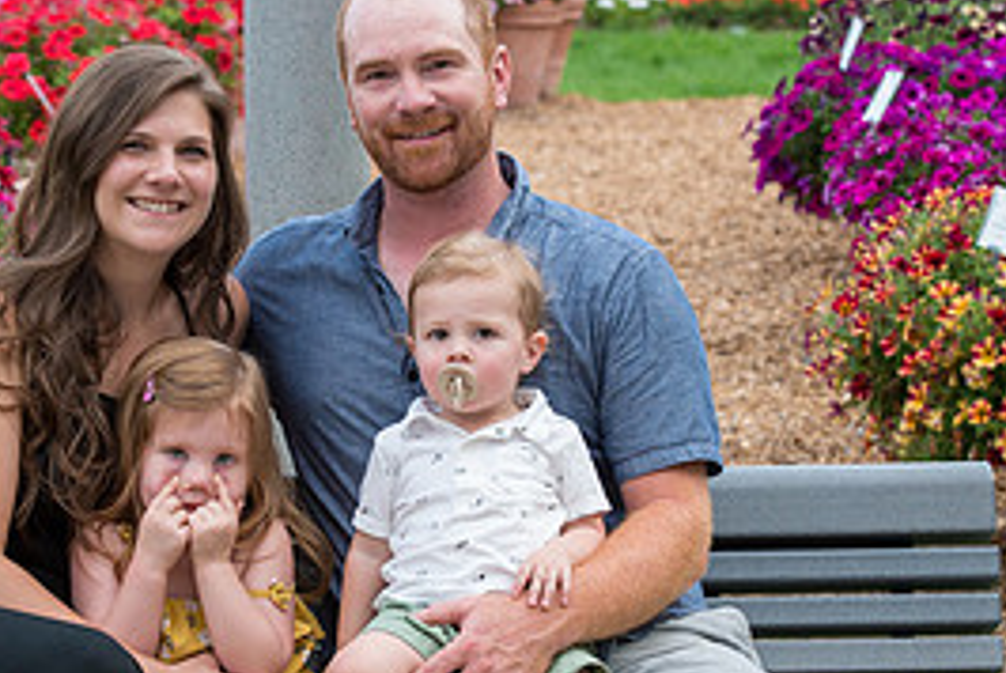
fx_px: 5567
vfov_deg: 6.9
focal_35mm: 199
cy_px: 466
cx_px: 322
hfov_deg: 10.3
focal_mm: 80
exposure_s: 1/250
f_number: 6.3
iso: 400
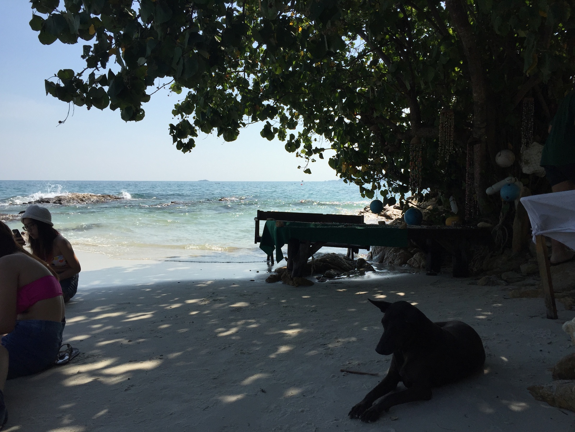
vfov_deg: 48.2
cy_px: 216
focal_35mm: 29
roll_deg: -0.8
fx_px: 482
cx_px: 288
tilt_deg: -3.3
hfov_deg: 61.7
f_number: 2.2
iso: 32
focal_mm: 4.15
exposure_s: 1/3300
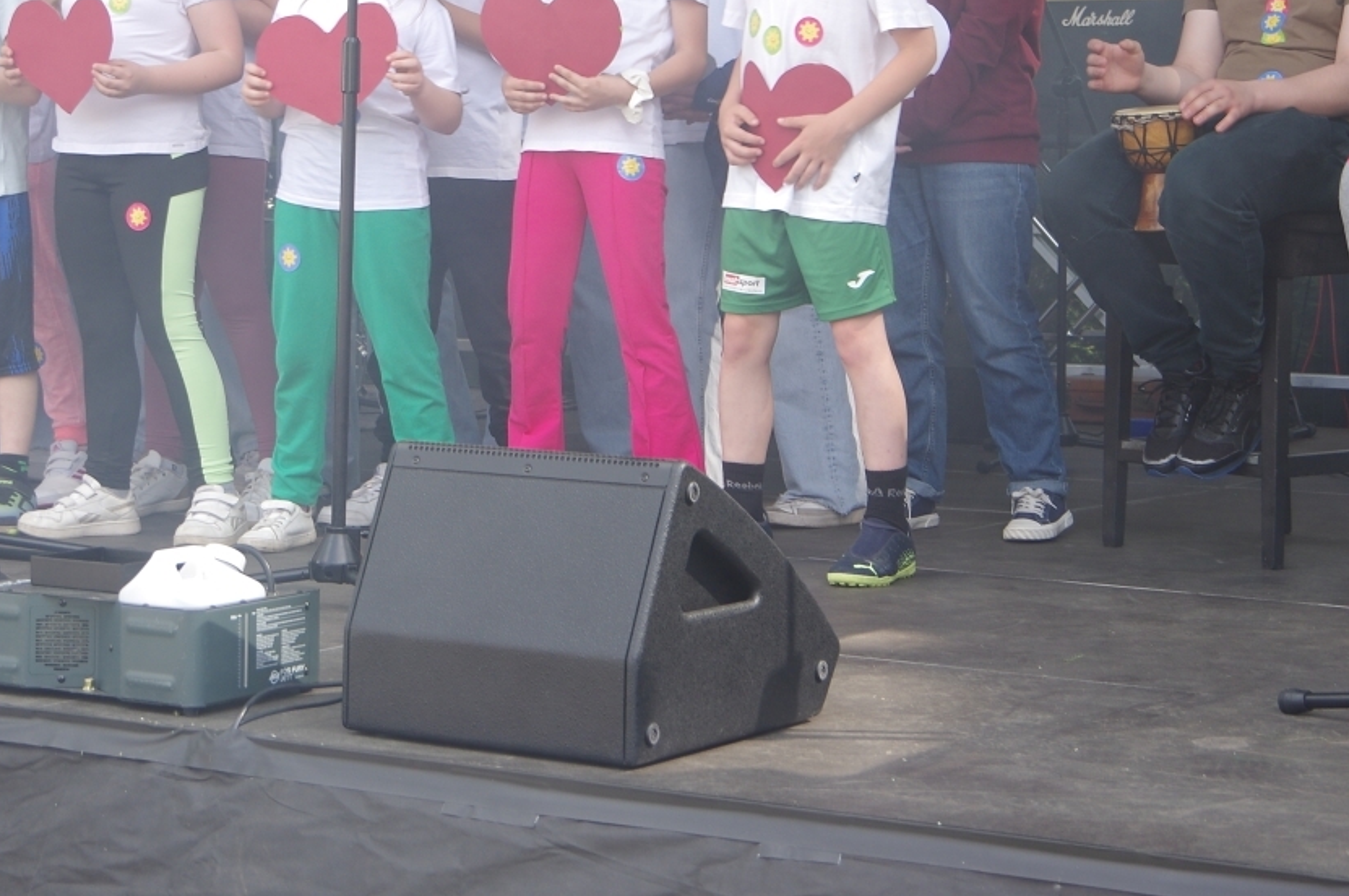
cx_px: 586
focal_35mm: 91
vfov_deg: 14.8
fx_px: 3406
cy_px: 40
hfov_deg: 22.4
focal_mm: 28
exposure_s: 1/100
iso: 100
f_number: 5.6
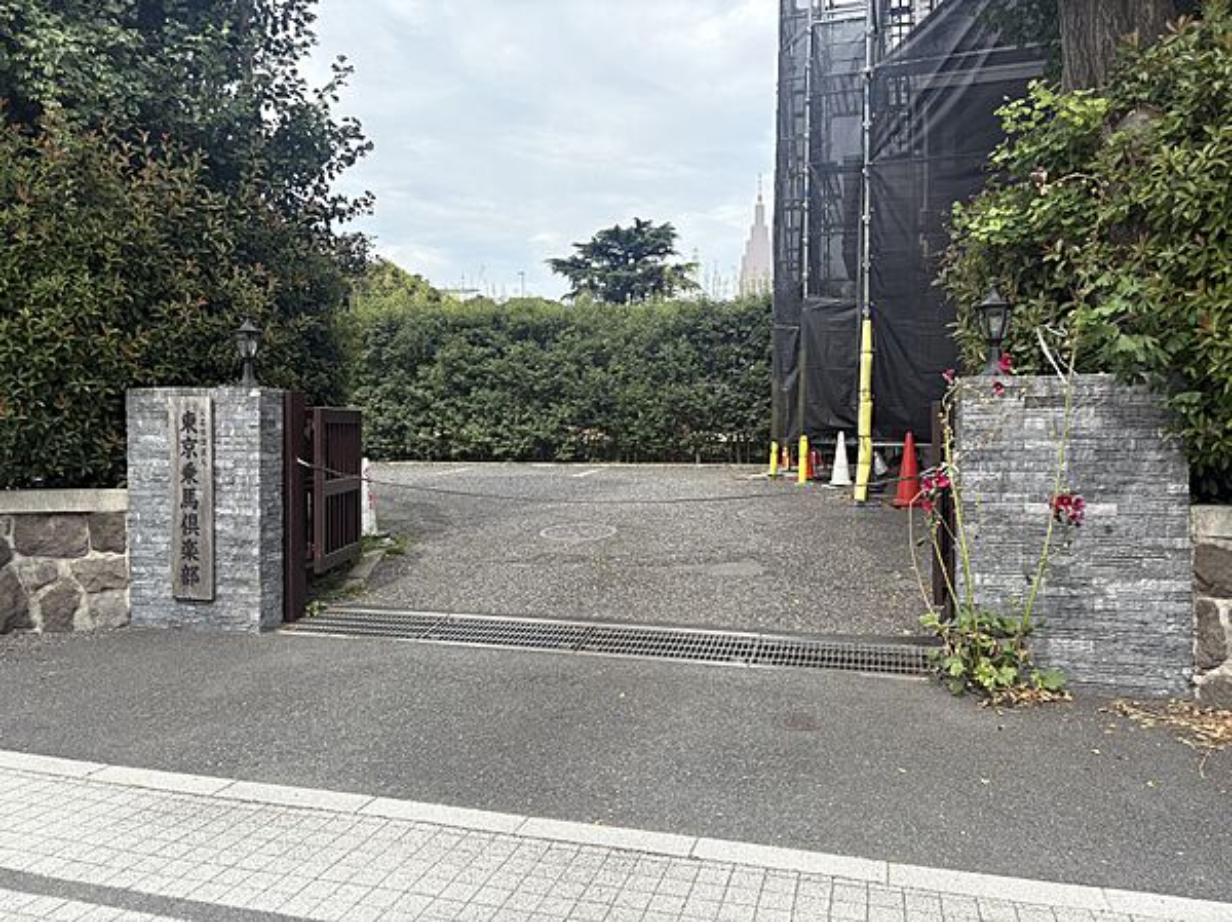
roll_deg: +0.1
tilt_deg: -0.4
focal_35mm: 26
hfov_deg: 67.3
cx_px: 616
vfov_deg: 53.0
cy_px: 461
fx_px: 925
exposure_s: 1/2141
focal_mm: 5.96
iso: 50
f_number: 1.6
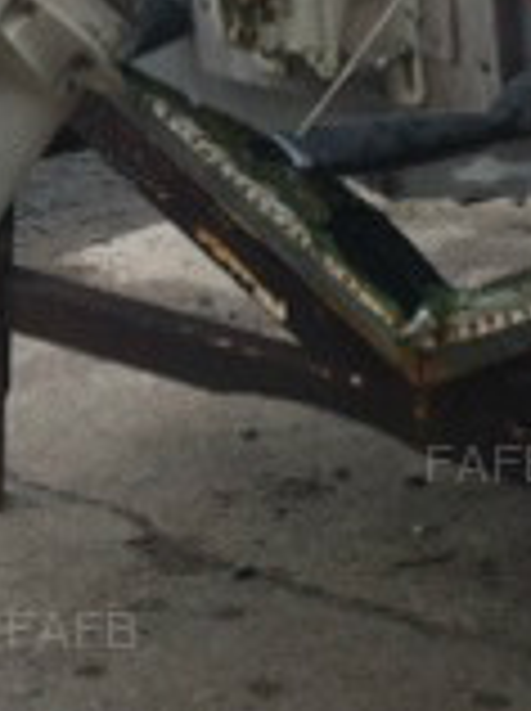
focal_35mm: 142
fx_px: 2912
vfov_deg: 13.5
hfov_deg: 10.1
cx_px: 770
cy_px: -162
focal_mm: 3.85
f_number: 2.8
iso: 80
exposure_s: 1/129
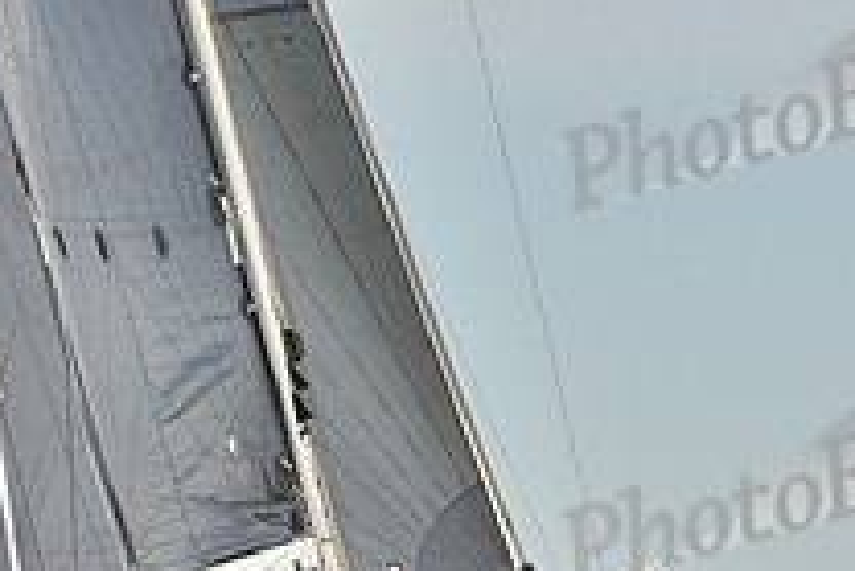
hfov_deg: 3.7
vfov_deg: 2.5
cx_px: 354
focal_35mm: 558
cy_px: 754
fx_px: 13261
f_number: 6.3
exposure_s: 1/640
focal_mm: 200
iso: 250
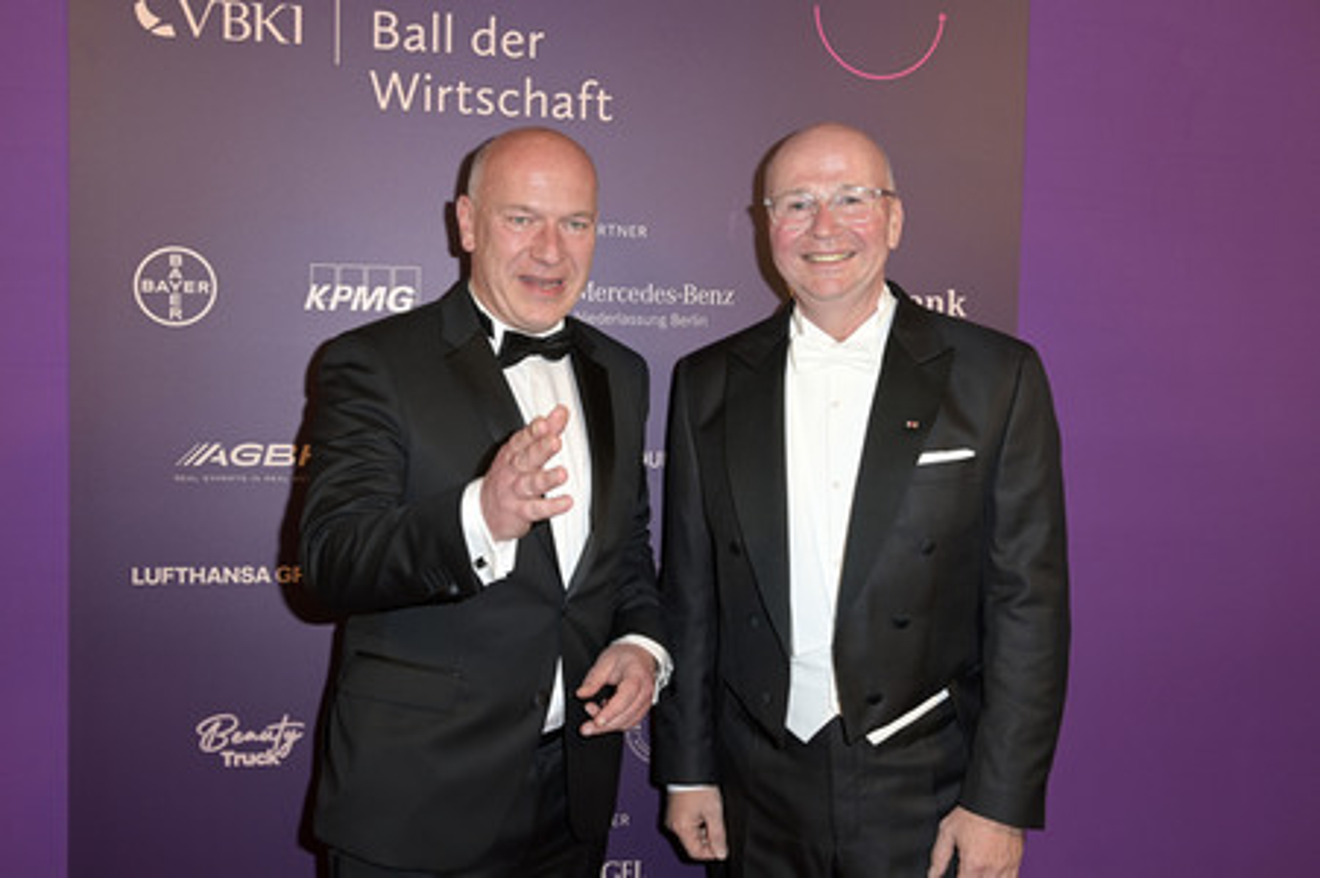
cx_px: 660
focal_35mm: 34
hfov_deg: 55.8
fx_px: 1246
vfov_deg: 38.8
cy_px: 439
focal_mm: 34
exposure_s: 1/250
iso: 640
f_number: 5.6
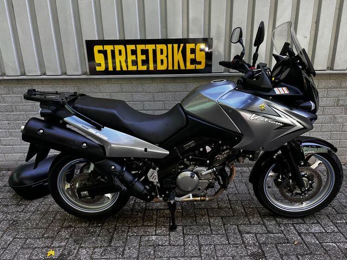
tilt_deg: -19.7
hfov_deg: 67.3
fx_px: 261
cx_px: 174
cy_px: 130
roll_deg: +1.0
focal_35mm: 26
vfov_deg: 53.1
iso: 64
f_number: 1.6
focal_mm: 5.1
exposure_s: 1/122
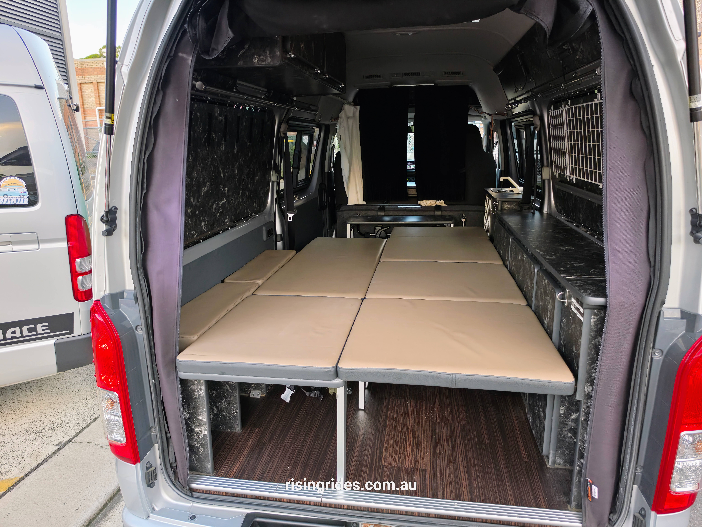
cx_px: 351
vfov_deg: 58.9
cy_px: 264
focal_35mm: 23
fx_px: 466
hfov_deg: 73.9
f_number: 1.4
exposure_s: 1/50
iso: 100
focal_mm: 6.5
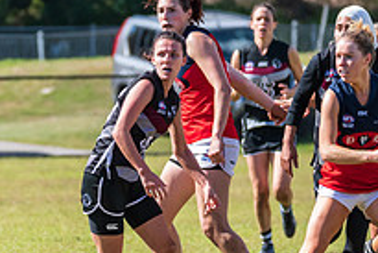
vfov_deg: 1.7
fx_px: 8700
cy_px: 215
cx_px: 43
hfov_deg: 2.5
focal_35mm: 828
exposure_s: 1/2000
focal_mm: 260
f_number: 6.3
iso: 800
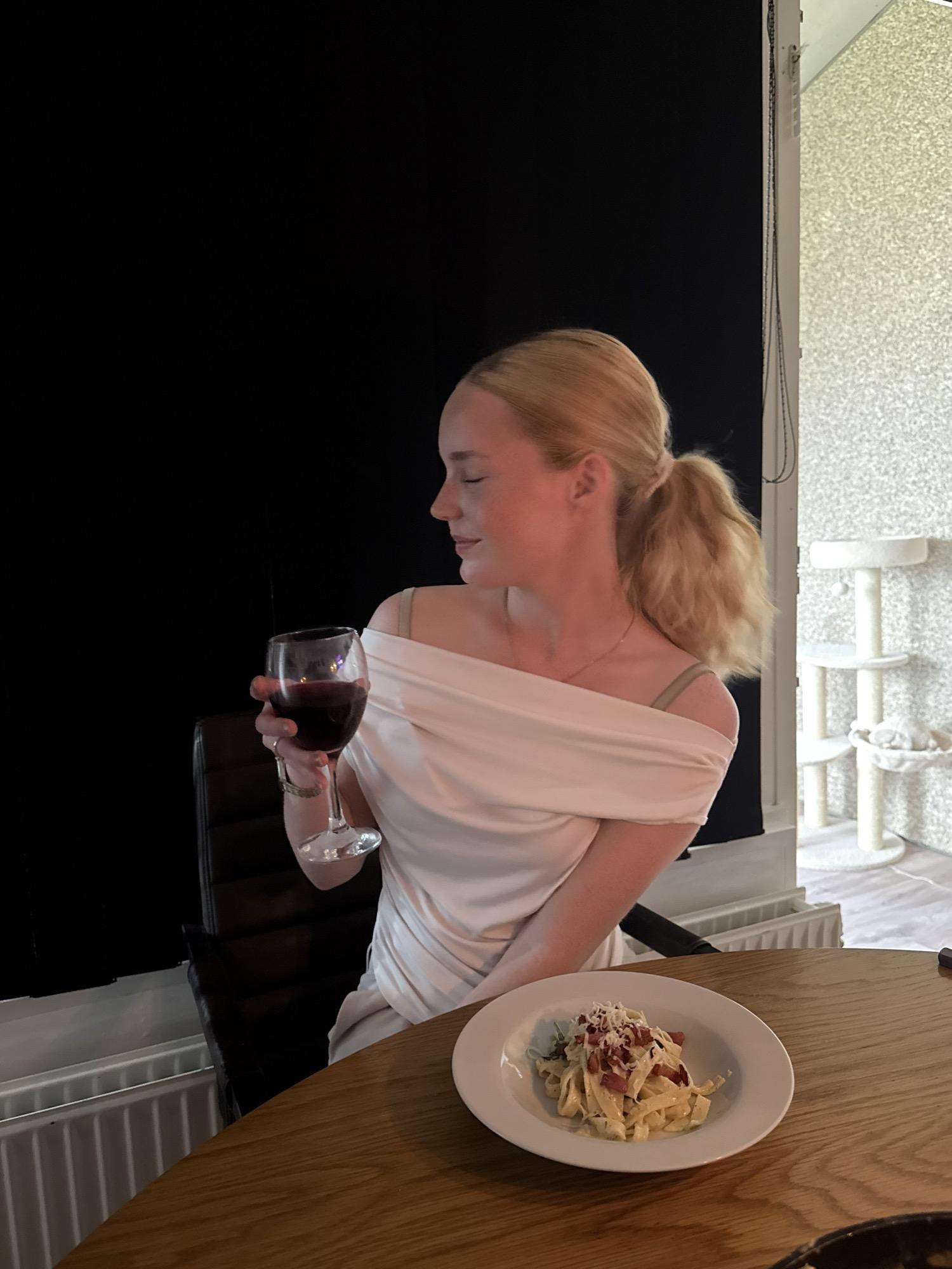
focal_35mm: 24
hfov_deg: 56.8
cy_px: 634
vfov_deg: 71.6
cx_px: 476
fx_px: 880
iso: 1000
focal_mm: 6.76
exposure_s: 1/30
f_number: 1.78
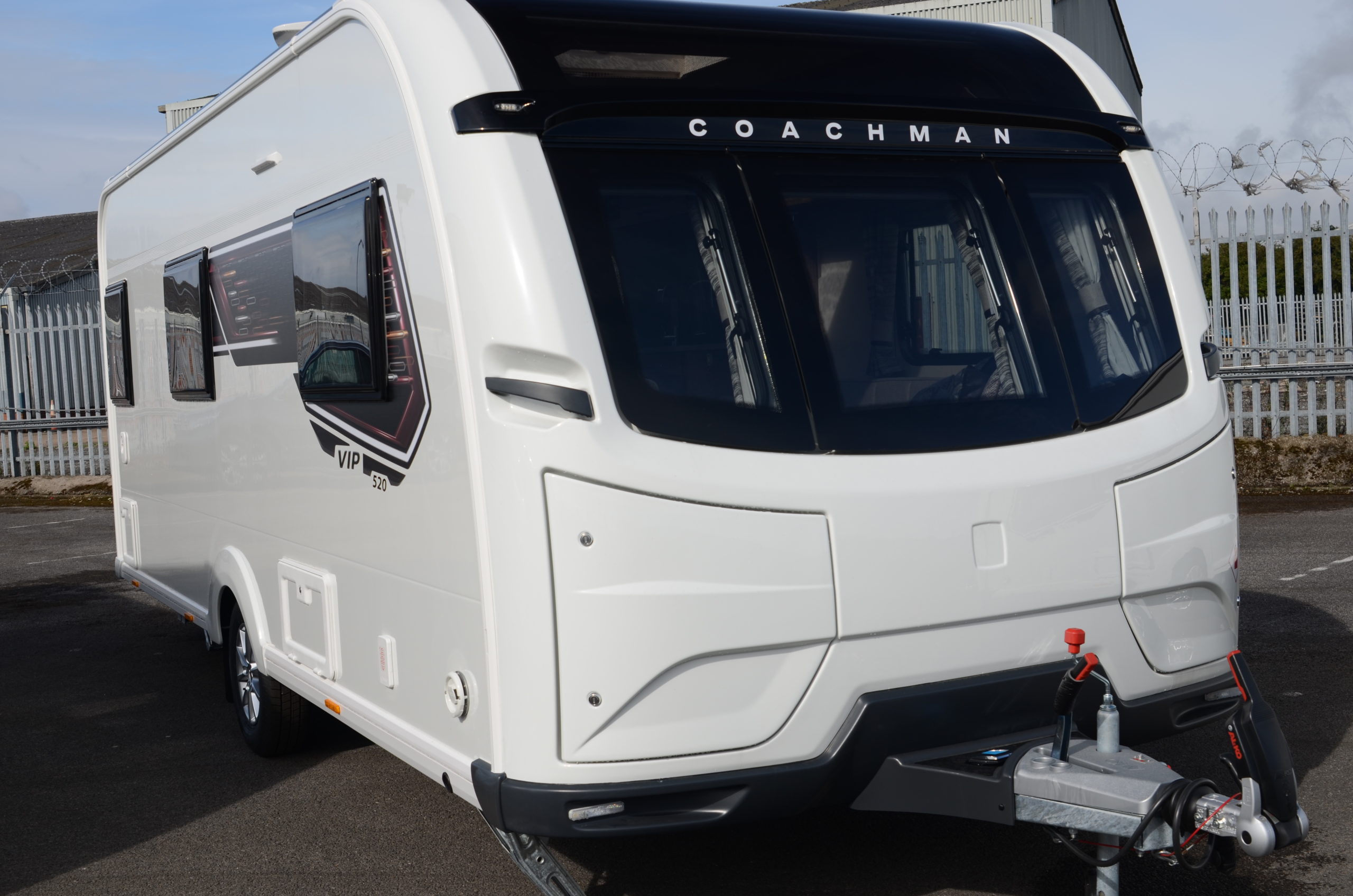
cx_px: 676
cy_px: 448
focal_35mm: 44
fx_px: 1632
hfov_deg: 45.0
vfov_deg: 30.7
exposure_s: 1/200
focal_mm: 29
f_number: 7.1
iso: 100
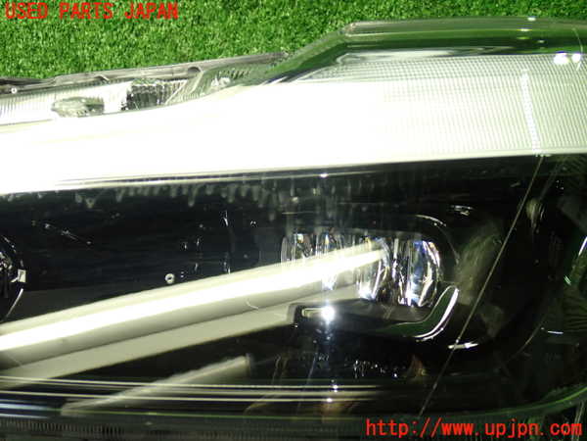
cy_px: 220
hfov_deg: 49.0
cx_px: 294
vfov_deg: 37.7
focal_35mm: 38
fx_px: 644
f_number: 2.7
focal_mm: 6.83
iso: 320
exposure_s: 1/40
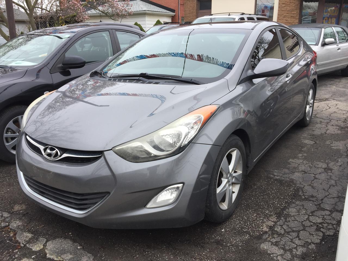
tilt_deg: -16.9
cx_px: 174
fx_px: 292
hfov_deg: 61.7
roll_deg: -0.5
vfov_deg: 48.2
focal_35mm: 29
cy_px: 130
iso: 32
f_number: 2.2
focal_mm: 4.15
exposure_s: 1/565
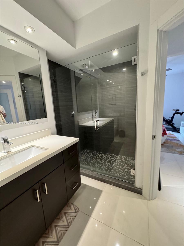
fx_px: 99
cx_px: 92
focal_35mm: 14
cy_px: 123
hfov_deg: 85.7
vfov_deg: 102.1
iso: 500
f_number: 2.2
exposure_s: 1/60
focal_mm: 2.22
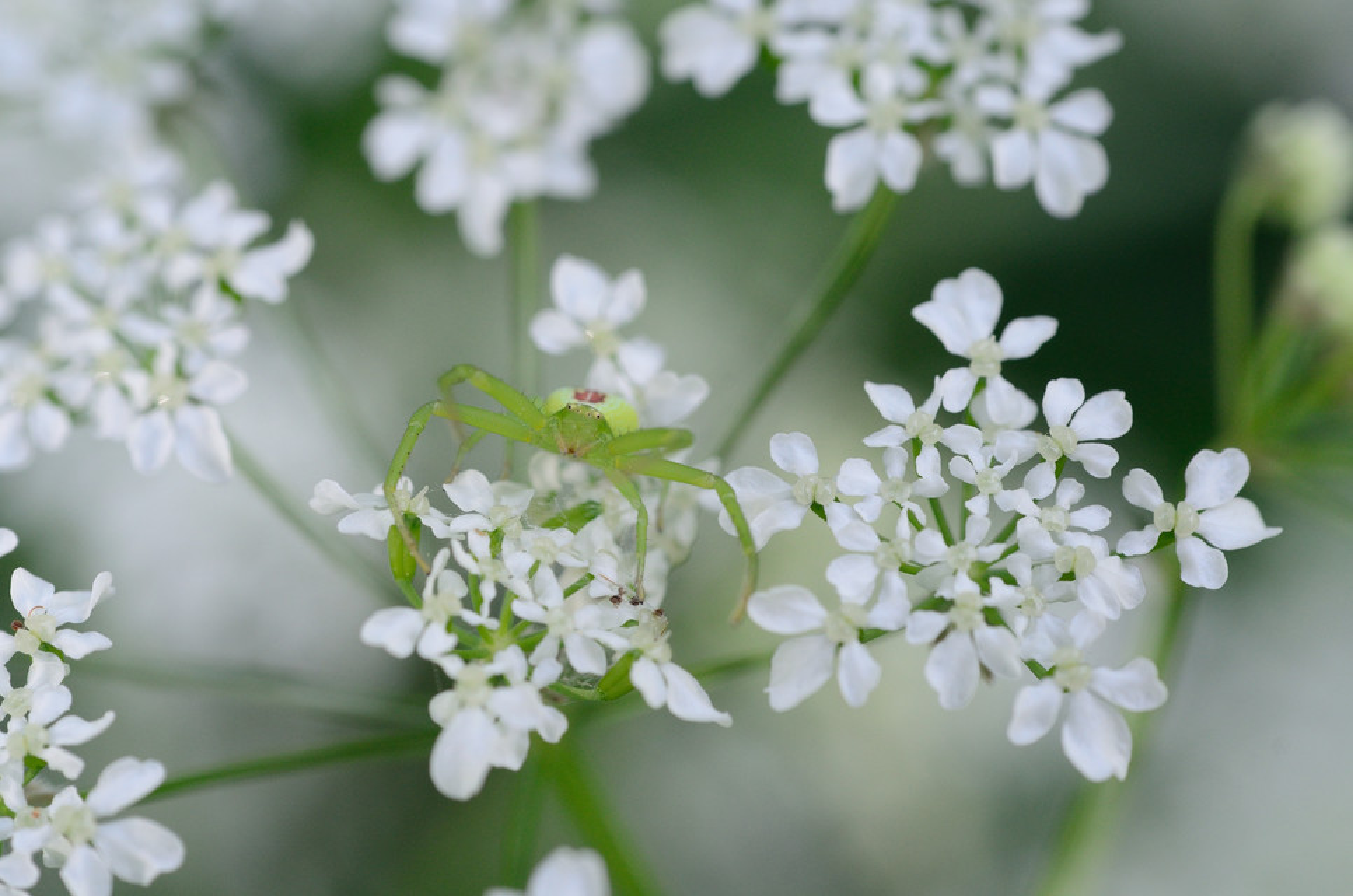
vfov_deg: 18.1
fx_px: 2813
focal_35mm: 75
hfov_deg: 27.0
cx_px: 676
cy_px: 448
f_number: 6.3
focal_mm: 50
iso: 400
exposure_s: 1/320
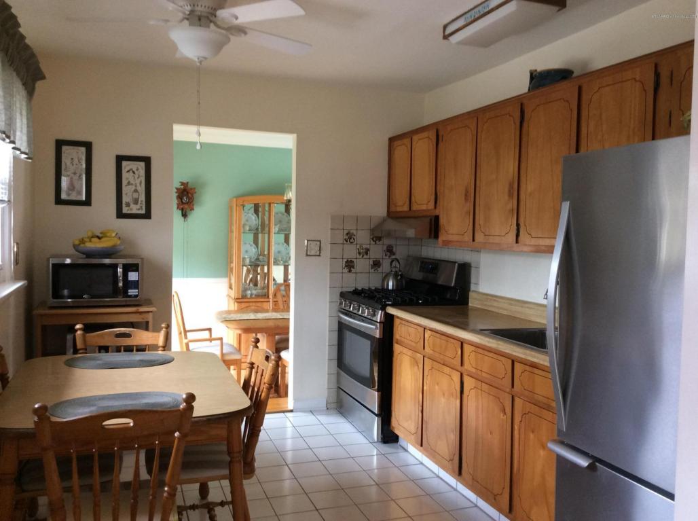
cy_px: 260
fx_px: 644
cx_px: 349
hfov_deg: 56.9
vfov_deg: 44.0
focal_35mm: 32
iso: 80
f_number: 2.4
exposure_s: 1/24
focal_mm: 3.3
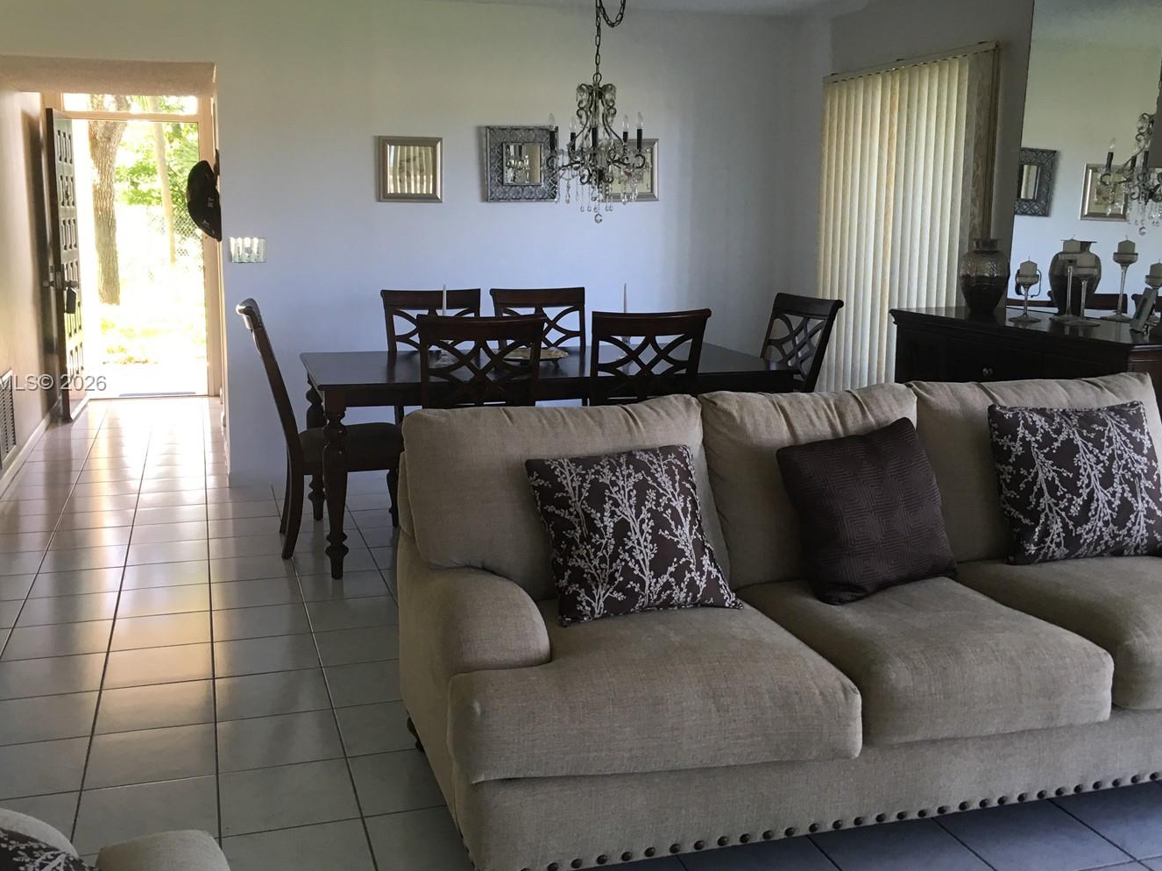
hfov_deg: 52.6
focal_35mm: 35
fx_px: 1175
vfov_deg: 40.6
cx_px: 534
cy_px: 384
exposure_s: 1/30
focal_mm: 4.15
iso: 32
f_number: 2.2
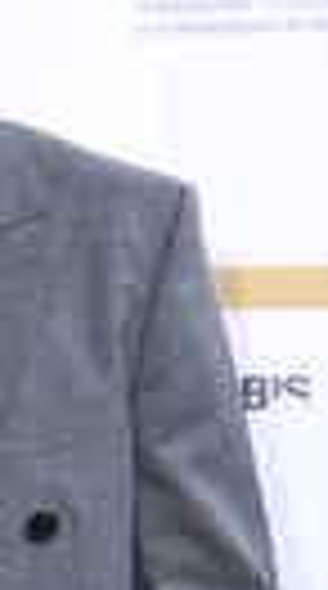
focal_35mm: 295
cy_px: 500
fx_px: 4594
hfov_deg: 4.1
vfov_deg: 7.3
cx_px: -157
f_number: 6.3
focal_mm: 92
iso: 500
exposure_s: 1/250
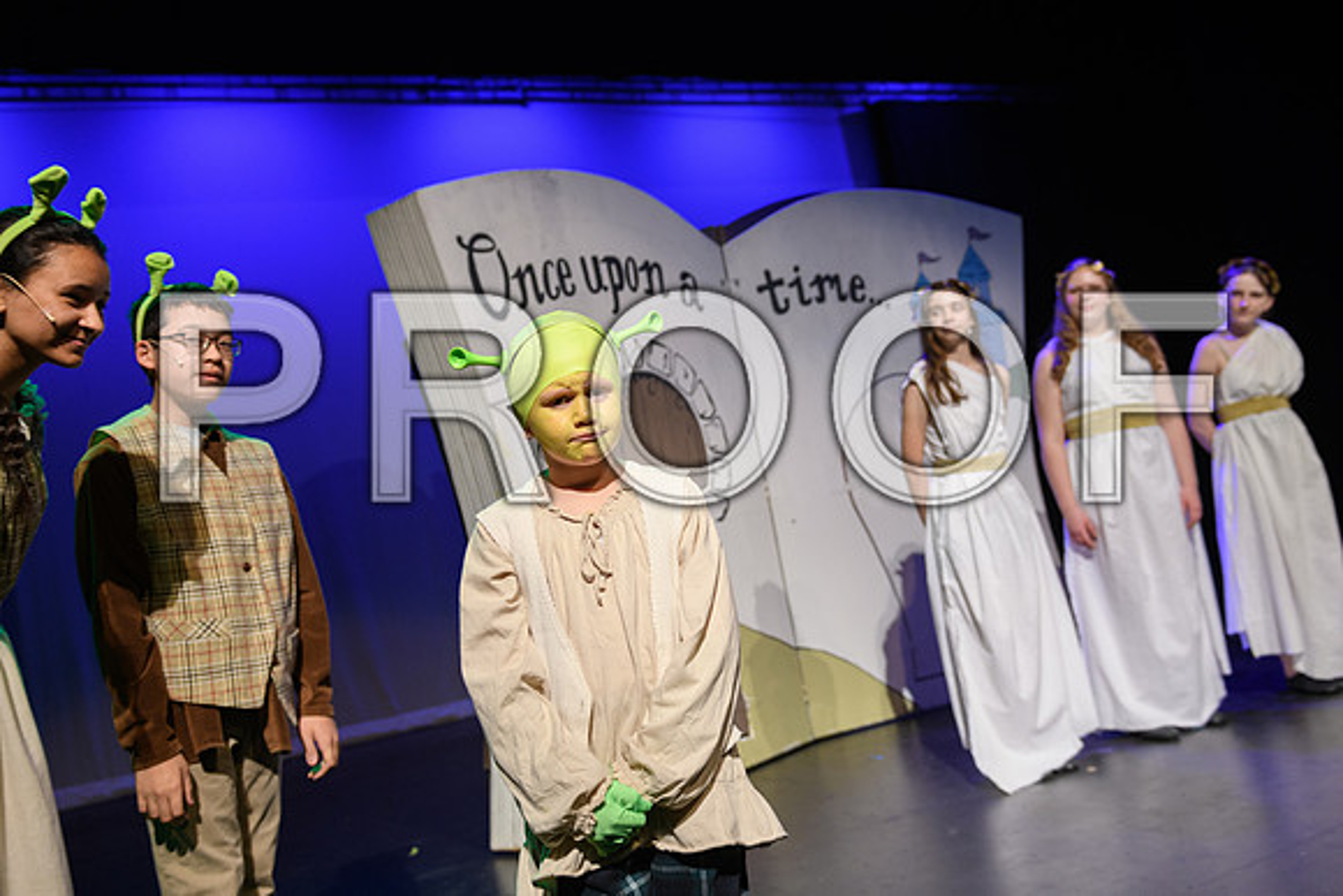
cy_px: 440
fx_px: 1267
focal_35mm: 34
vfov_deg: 39.0
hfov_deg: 55.8
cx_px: 737
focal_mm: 29
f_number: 3.2
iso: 1000
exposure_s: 1/100
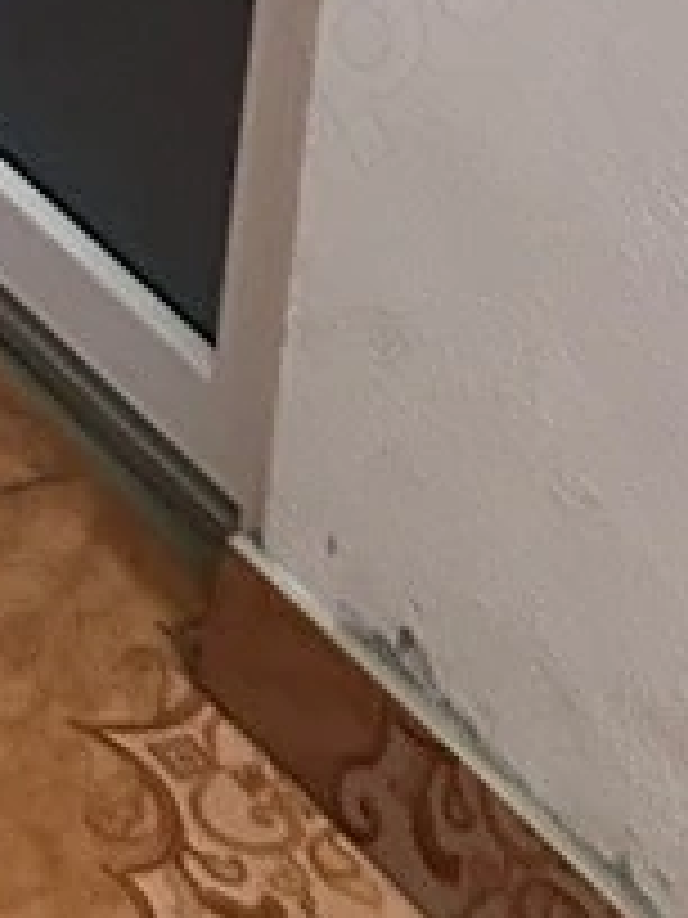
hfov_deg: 7.7
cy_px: -1242
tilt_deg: -14.3
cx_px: -1268
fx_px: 4505
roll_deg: -1.9
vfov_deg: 10.2
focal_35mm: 170
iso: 500
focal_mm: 5.7
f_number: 1.5
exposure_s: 1/33
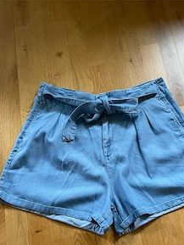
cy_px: 167
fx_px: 255
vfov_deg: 50.2
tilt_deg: -73.2
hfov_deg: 39.6
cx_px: 107
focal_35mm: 36
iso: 200
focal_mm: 4.2
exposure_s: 1/60
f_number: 1.6
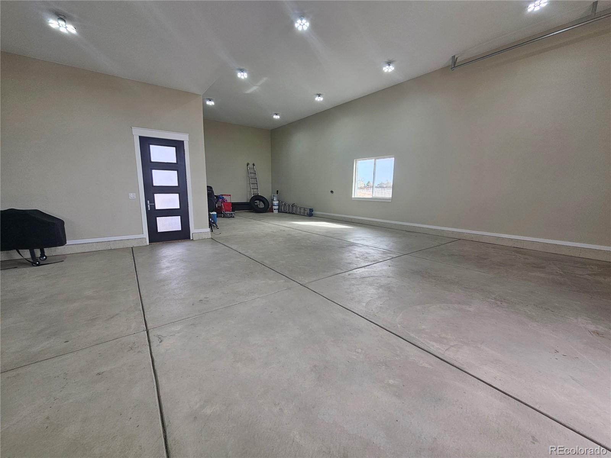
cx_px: 306
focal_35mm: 13
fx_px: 229
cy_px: 229
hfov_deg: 106.2
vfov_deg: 89.9
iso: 64
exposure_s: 1/120
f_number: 2.2
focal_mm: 2.2
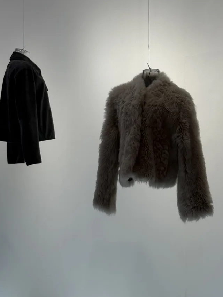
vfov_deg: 24.1
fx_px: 696
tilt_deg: +3.0
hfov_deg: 18.1
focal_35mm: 81
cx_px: 157
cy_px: 124
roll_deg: -0.2
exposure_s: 1/769
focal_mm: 6.76
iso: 64
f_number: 1.78
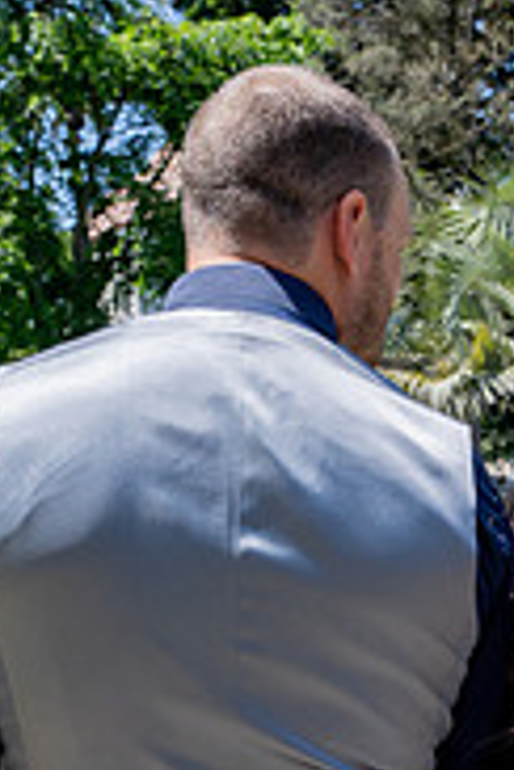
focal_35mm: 59
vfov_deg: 32.5
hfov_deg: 21.5
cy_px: 665
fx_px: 1263
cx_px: 602
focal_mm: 24
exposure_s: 1/320
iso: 250
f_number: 9
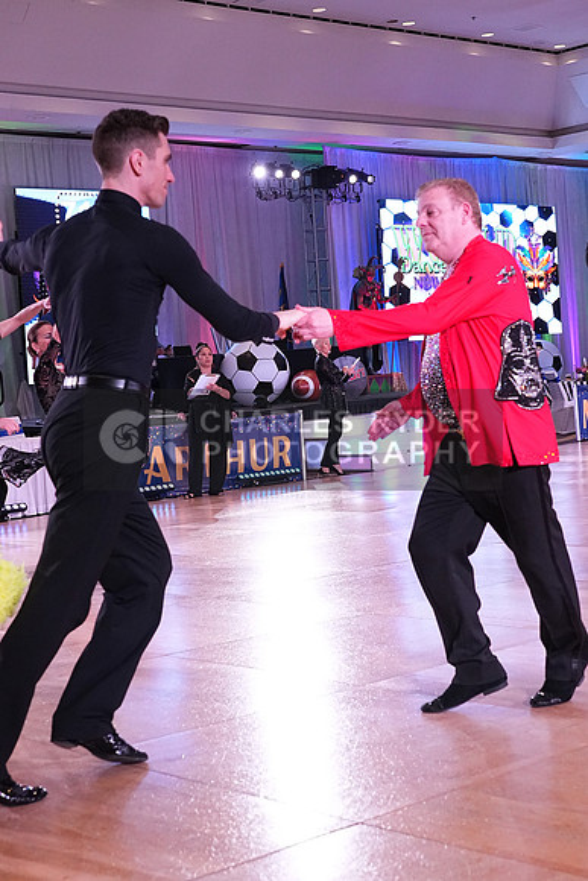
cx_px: 294
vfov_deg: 35.0
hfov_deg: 23.8
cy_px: 440
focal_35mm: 57
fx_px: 1396
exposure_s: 1/400
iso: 3200
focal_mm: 38
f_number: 5
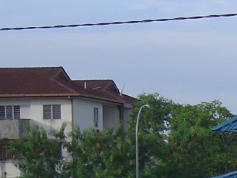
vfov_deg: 7.6
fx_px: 1314
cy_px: 272
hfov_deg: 9.9
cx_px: 373
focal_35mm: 192
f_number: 3.1
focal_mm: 8.2
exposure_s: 1/640
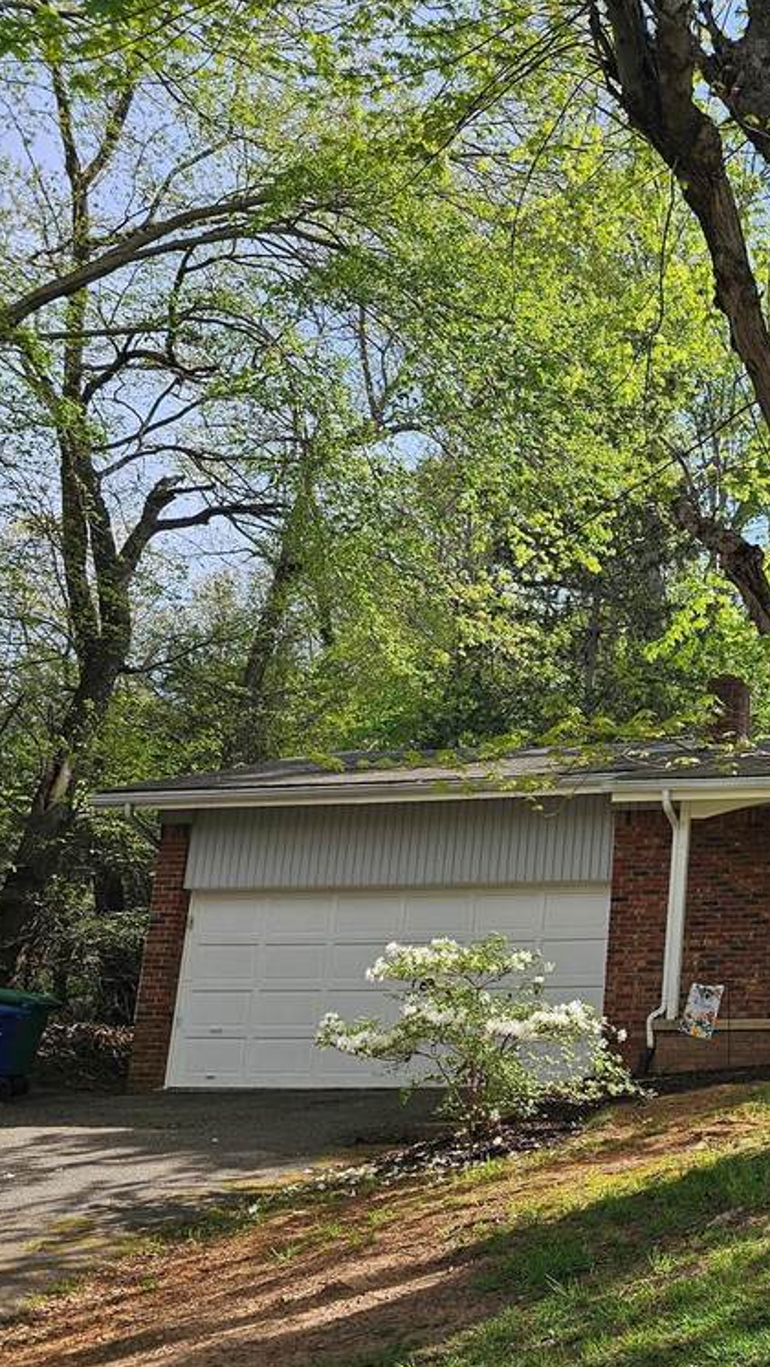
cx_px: 896
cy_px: 727
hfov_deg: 25.3
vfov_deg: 47.3
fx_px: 1560
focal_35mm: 43
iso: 10
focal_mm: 6.3
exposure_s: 1/396
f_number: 1.7
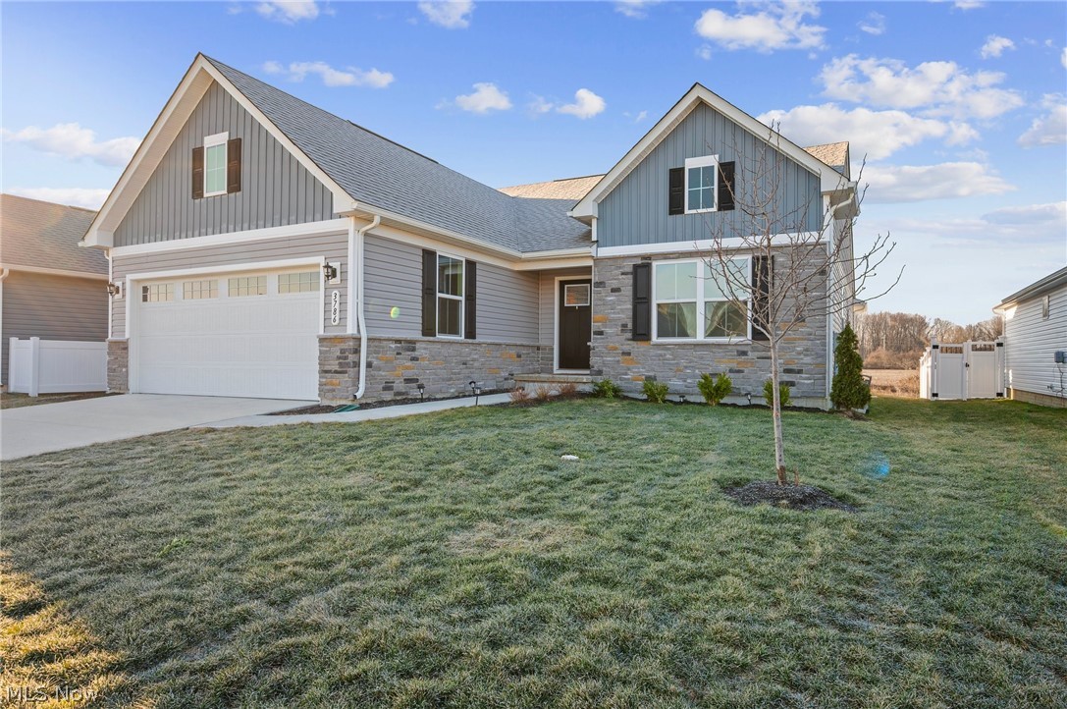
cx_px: 534
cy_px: 354
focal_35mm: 22
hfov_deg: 79.9
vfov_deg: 58.2
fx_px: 636
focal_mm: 21.5
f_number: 8
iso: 400
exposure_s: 1/125
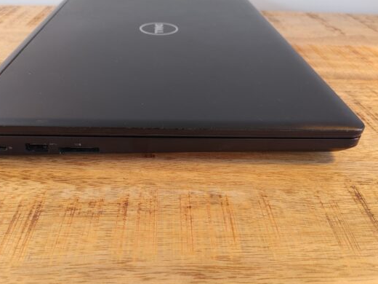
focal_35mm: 30
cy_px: 139
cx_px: 161
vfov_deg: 46.8
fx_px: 328
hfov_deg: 59.7
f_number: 1.8
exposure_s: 1/100
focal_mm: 4.81
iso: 200
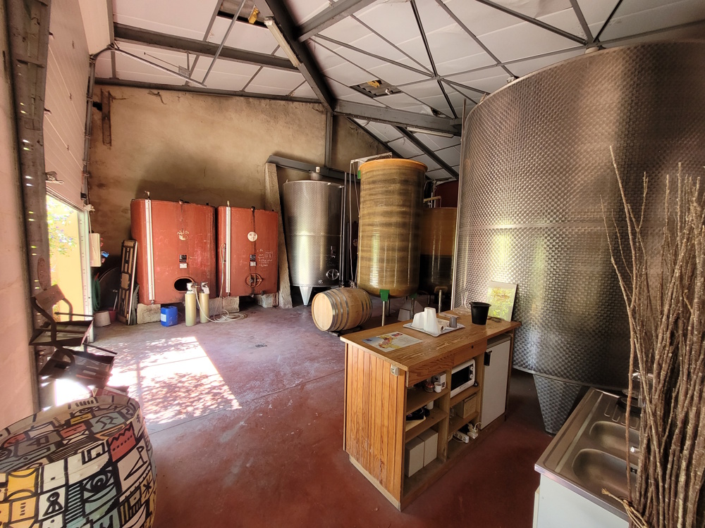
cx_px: 352
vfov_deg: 89.9
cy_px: 264
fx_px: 265
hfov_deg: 106.2
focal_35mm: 13
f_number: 2.2
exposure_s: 1/50
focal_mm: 1.74
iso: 125
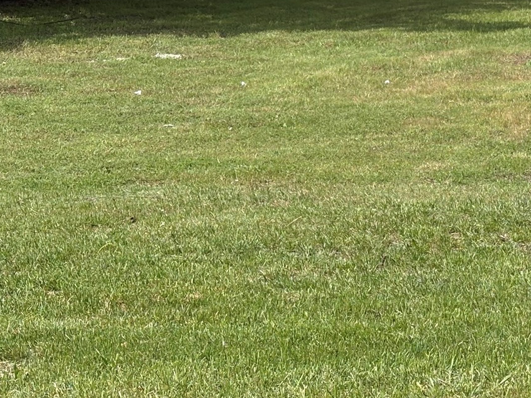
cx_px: 615
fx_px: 1917
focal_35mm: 125
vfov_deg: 11.9
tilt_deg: -8.5
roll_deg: -0.4
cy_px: 212
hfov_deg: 15.3
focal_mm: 5.96
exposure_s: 1/3636
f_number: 1.6
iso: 50
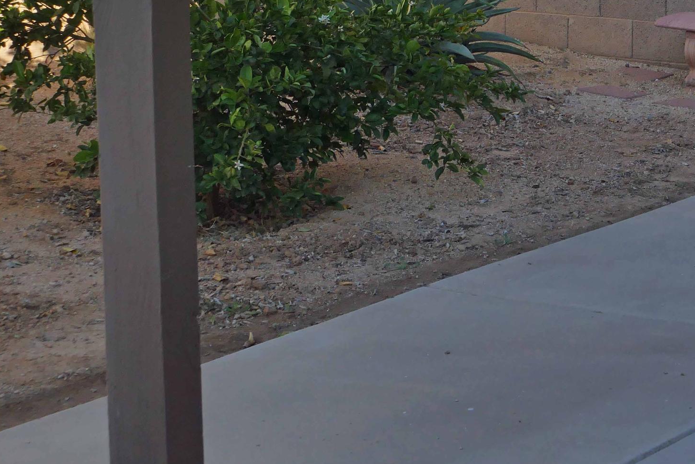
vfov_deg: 12.2
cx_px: 587
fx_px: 2143
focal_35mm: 111
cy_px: 0
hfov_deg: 18.2
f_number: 6.3
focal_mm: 19.84
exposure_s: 1/160
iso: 200
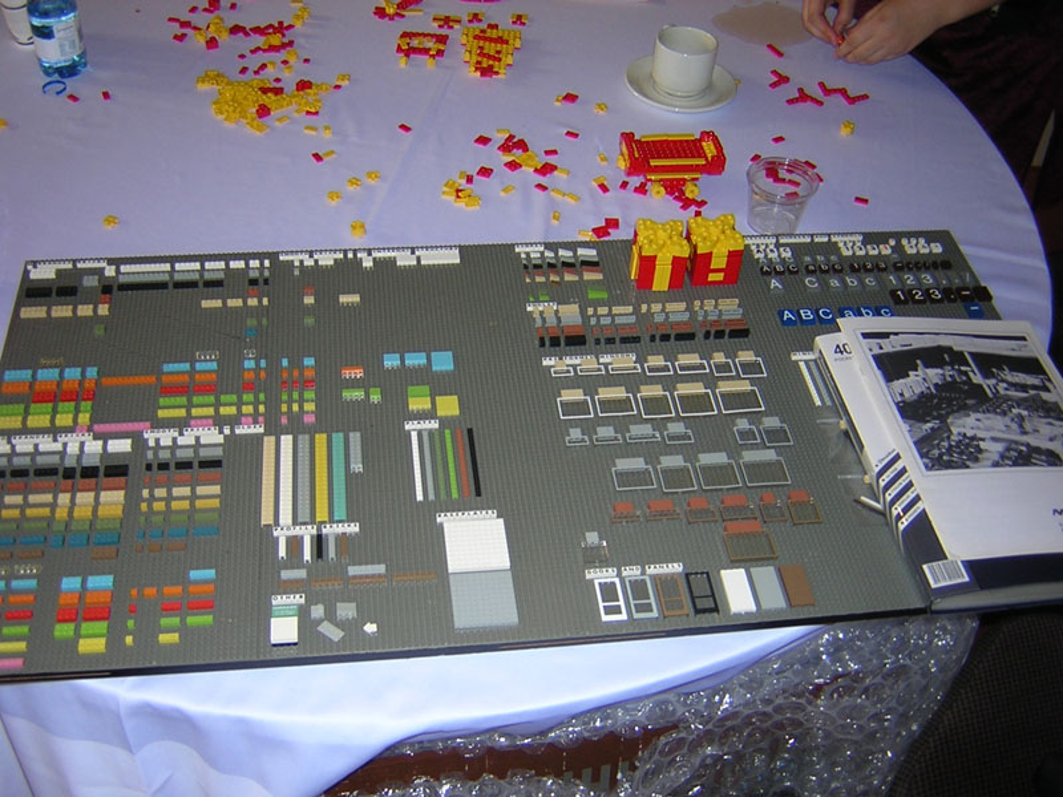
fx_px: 1106
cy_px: 398
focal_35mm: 36
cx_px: 532
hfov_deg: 51.4
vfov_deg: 39.7
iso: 100
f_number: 2.6
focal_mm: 4.7
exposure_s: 1/60.1
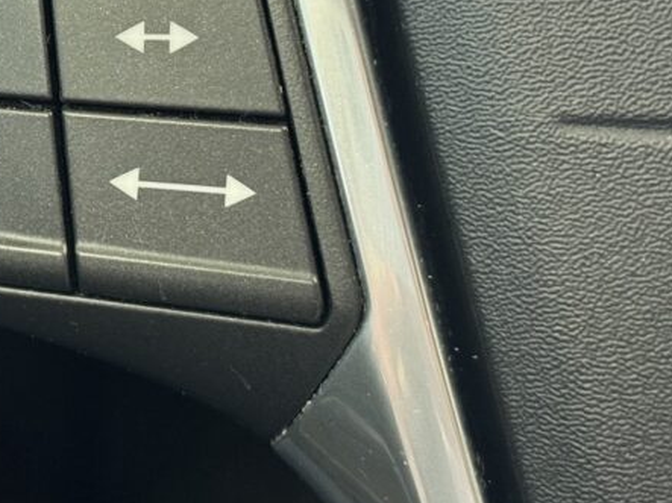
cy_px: 32
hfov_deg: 17.5
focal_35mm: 111
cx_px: 74
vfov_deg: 13.2
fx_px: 2154
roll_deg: -1.9
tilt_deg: -33.2
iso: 320
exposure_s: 1/33
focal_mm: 6.76
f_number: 1.78
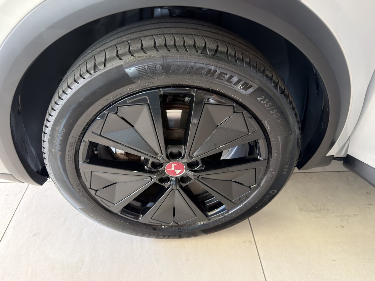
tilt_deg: -39.3
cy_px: 140
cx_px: 182
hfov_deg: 69.4
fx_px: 271
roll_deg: -1.1
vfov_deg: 54.9
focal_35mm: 25
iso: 200
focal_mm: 6.76
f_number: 1.78
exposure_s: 1/50
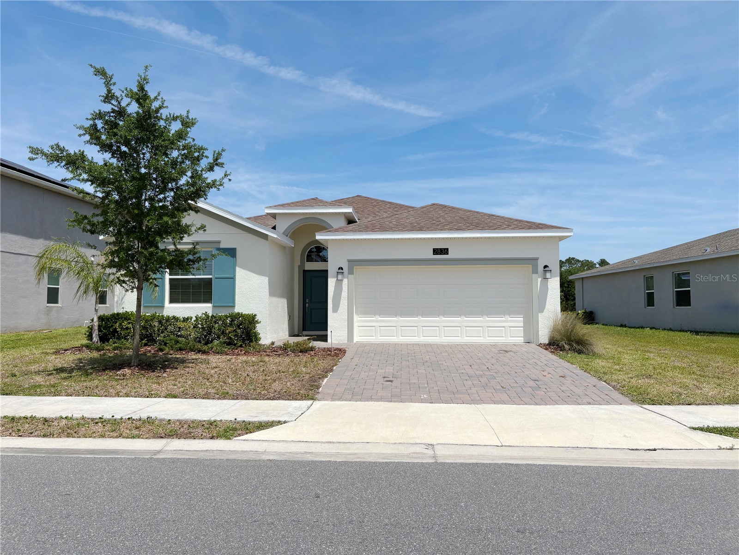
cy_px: 278
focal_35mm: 26
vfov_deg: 53.1
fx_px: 555
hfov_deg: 67.3
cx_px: 370
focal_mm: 5.96
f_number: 1.6
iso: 50
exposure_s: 1/5814
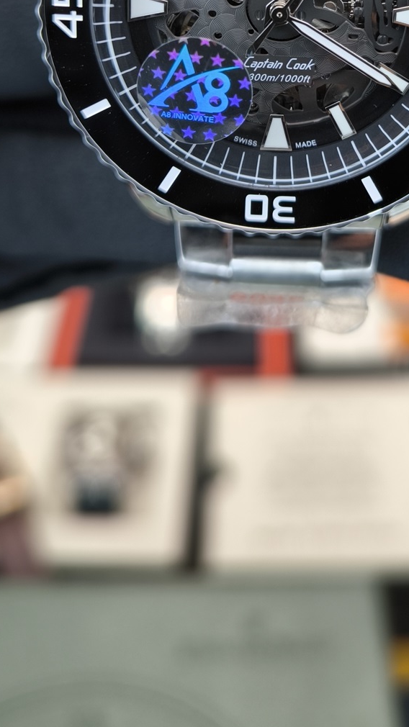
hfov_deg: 22.4
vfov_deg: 36.0
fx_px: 1022
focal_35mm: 53
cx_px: 314
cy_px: 30
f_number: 1.9
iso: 50
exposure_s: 1/100
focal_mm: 6.92
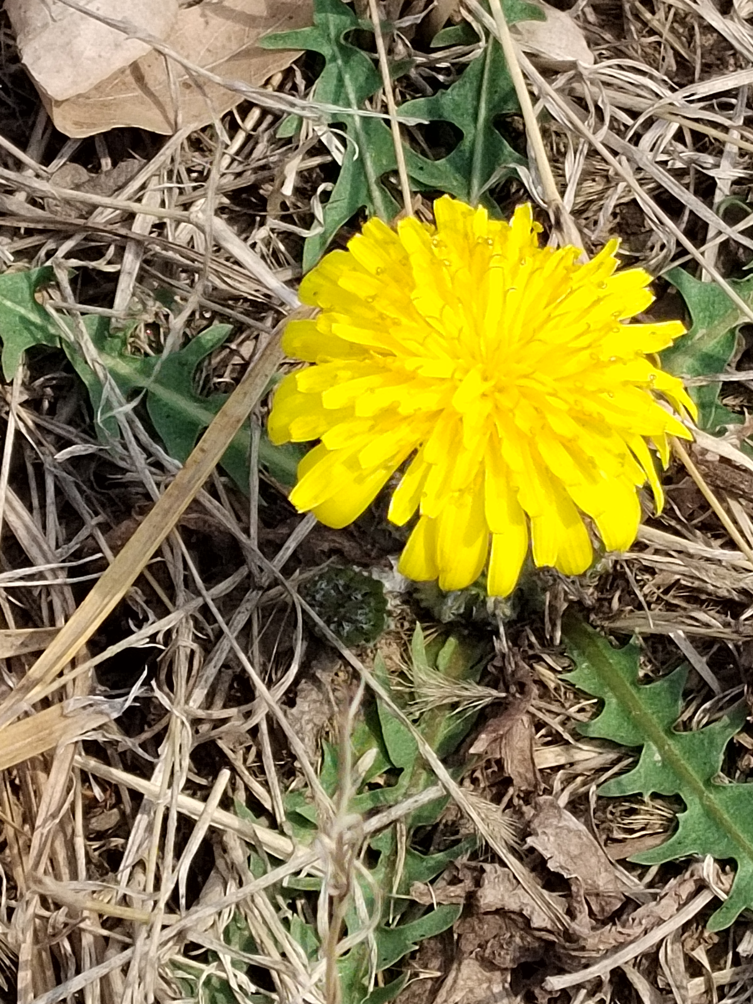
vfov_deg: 8.9
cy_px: 502
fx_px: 6439
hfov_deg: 6.7
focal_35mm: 222
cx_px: 376
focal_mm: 5.52
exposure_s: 1/2000
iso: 384
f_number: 1.9
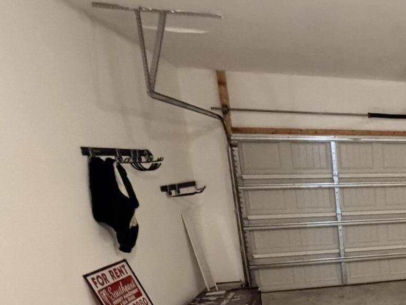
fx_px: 434
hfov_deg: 38.0
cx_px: 483
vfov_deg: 36.6
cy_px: 266
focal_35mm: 37
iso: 800
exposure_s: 1/60
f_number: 2.2
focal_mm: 2.22
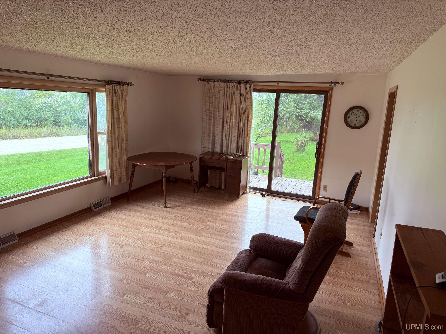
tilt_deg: -11.8
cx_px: 223
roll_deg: -3.2
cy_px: 167
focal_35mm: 24
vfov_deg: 56.8
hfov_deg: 71.6
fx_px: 309
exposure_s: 1/121
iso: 100
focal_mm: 6.76
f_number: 1.78
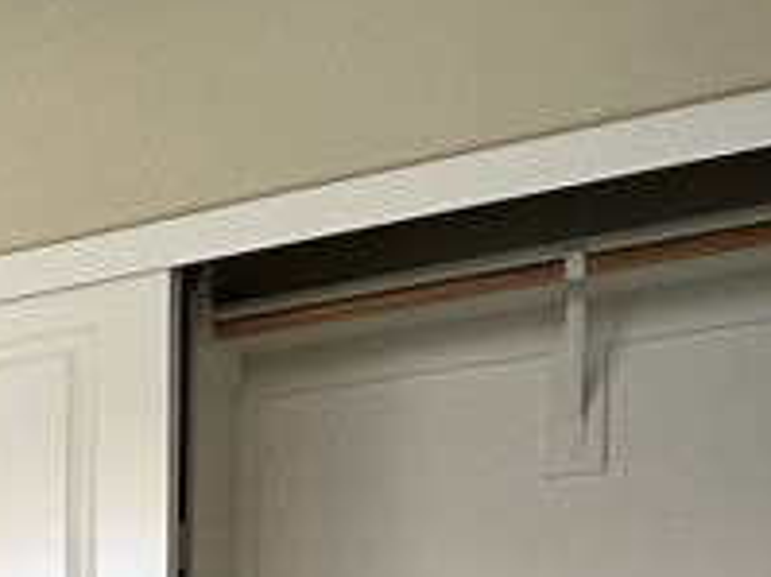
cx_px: -608
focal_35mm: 72
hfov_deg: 19.9
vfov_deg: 18.1
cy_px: 879
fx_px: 1603
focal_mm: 2.22
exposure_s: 1/120
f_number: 2.2
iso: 125
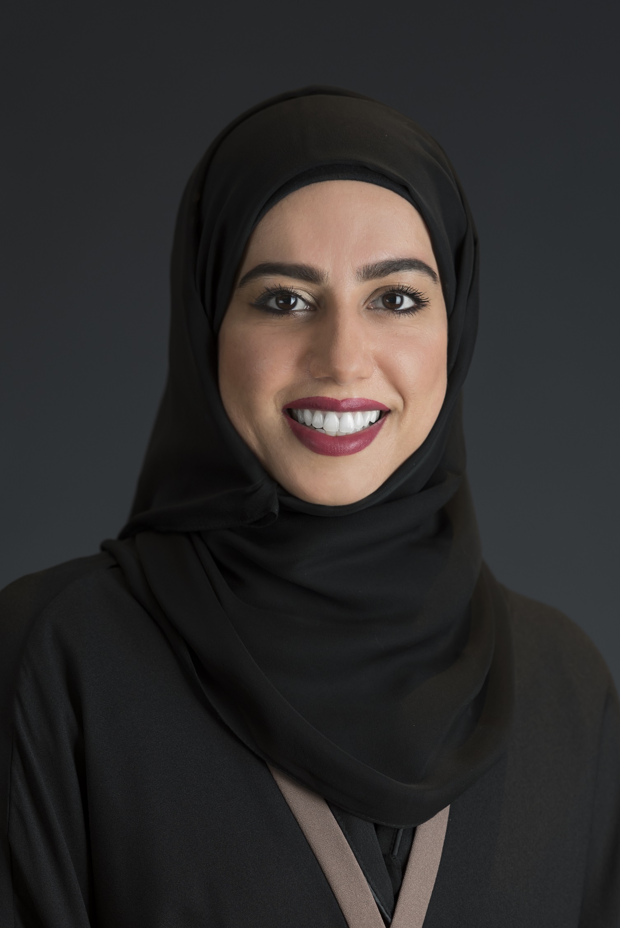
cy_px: 464
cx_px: 310
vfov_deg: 12.4
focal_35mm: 165
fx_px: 4258
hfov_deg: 8.3
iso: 160
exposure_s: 1/200
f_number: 3.2
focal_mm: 165
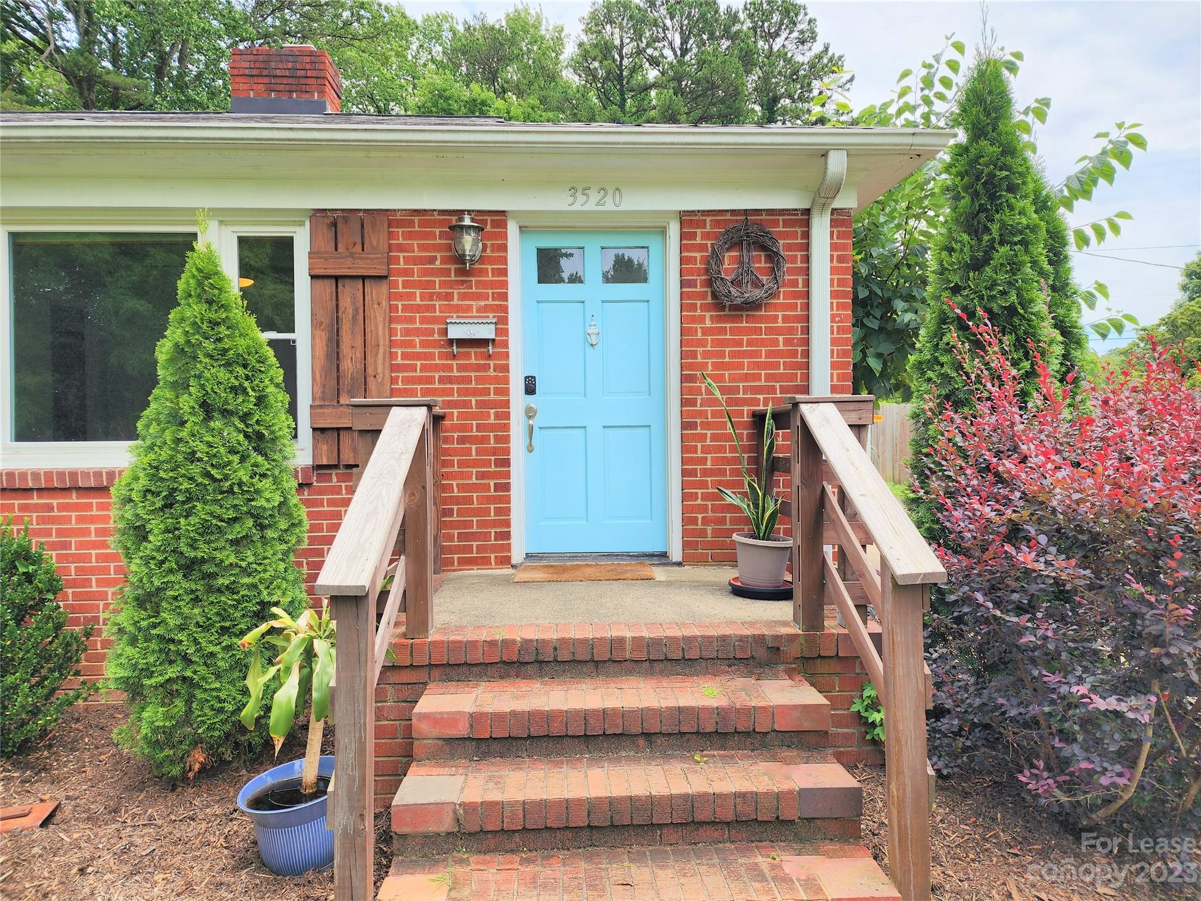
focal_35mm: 23
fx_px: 798
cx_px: 600
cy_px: 450
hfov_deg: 73.9
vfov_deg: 58.9
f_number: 1.8
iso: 12
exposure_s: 1/389
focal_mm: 6.4
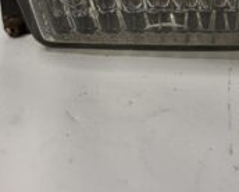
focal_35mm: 59
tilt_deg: -19.5
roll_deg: -0.2
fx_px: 418
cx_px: 147
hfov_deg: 31.8
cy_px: -28
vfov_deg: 23.9
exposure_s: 1/109
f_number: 1.6
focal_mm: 5.96
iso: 125
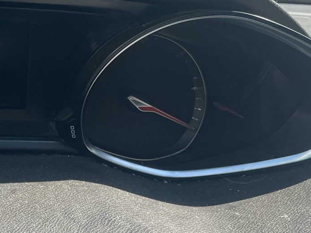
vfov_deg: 21.6
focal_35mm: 68
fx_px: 611
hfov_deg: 27.0
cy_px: 90
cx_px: 0
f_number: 1.6
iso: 32
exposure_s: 1/489
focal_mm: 4.2
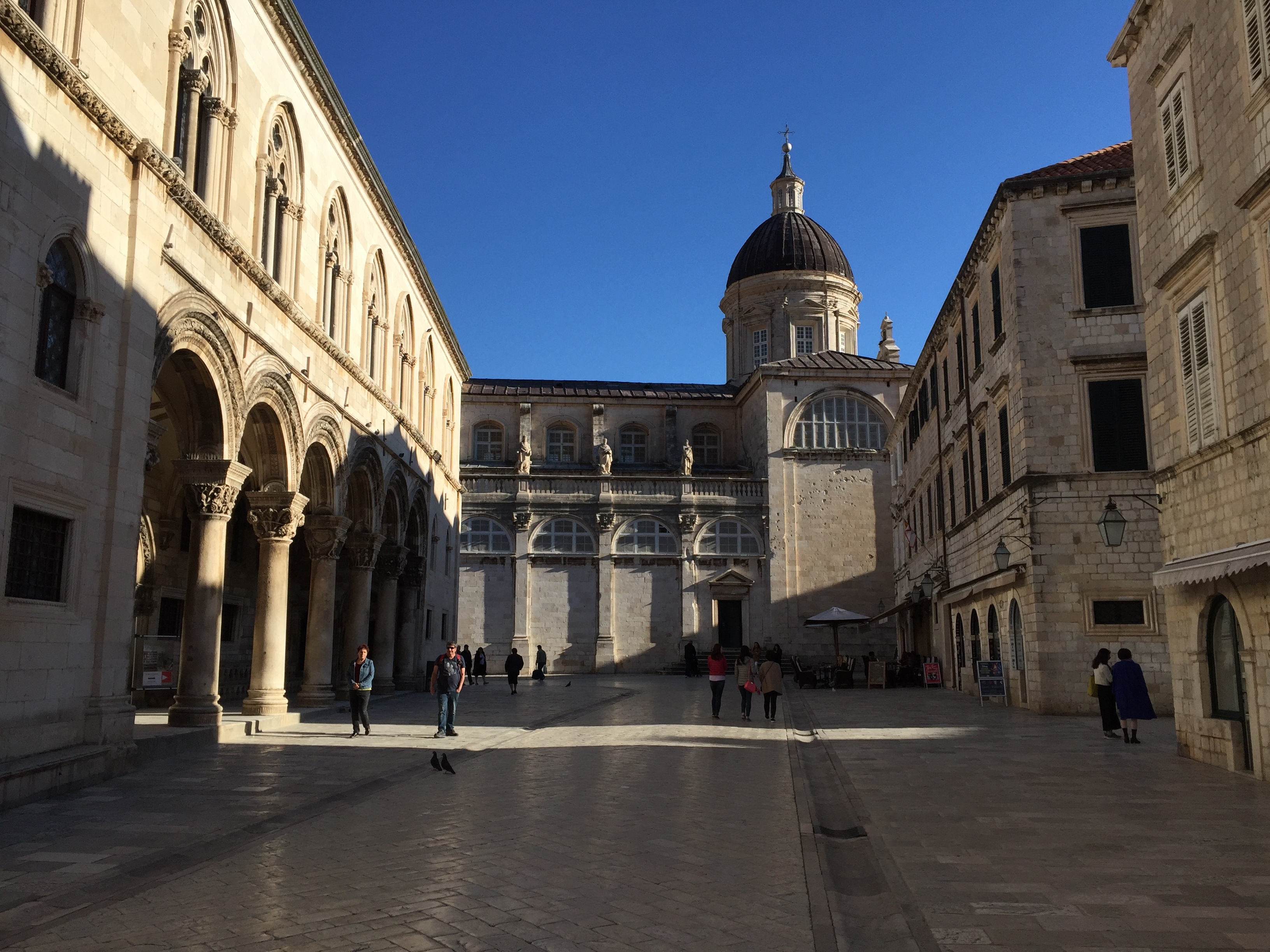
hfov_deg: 61.7
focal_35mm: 29
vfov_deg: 48.2
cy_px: 476
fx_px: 1064
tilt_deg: +10.3
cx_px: 635
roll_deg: -0.4
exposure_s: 1/2083
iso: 32
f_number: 2.2
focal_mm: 4.15
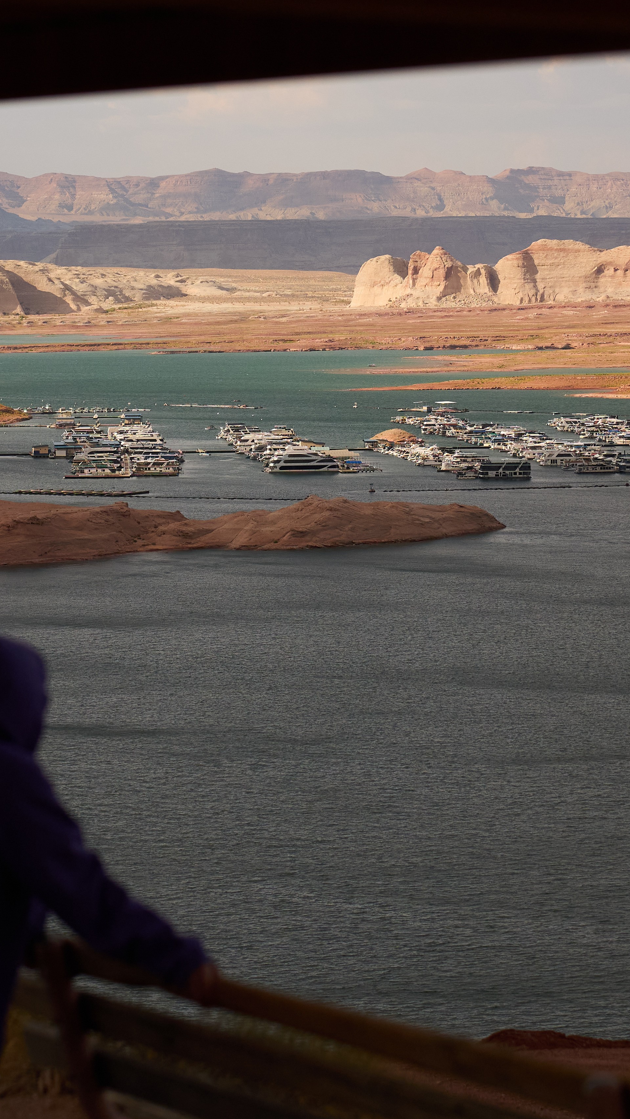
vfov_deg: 16.1
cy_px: 388
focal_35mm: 133
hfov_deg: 9.1
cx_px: 331
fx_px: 3949
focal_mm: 50
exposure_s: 1/20000
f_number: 2
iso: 400
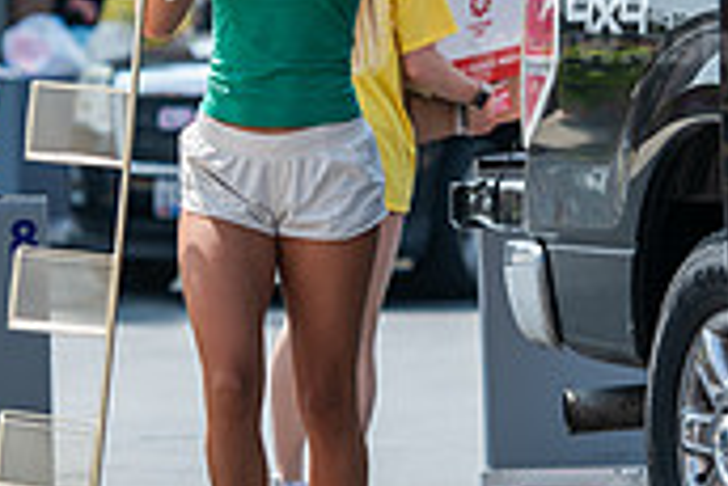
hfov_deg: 4.9
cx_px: 284
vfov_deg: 3.3
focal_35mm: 422
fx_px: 8541
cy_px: 133
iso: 80
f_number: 3.2
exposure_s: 1/500
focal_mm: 125
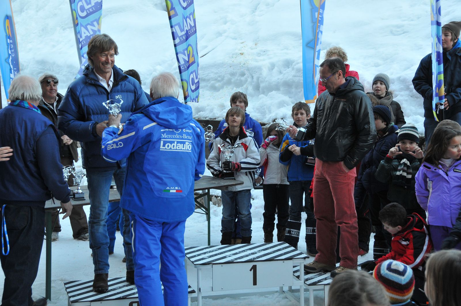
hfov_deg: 30.5
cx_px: 230
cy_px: 153
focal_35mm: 66
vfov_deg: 20.6
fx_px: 844
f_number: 7.1
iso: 640
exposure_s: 1/50
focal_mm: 44
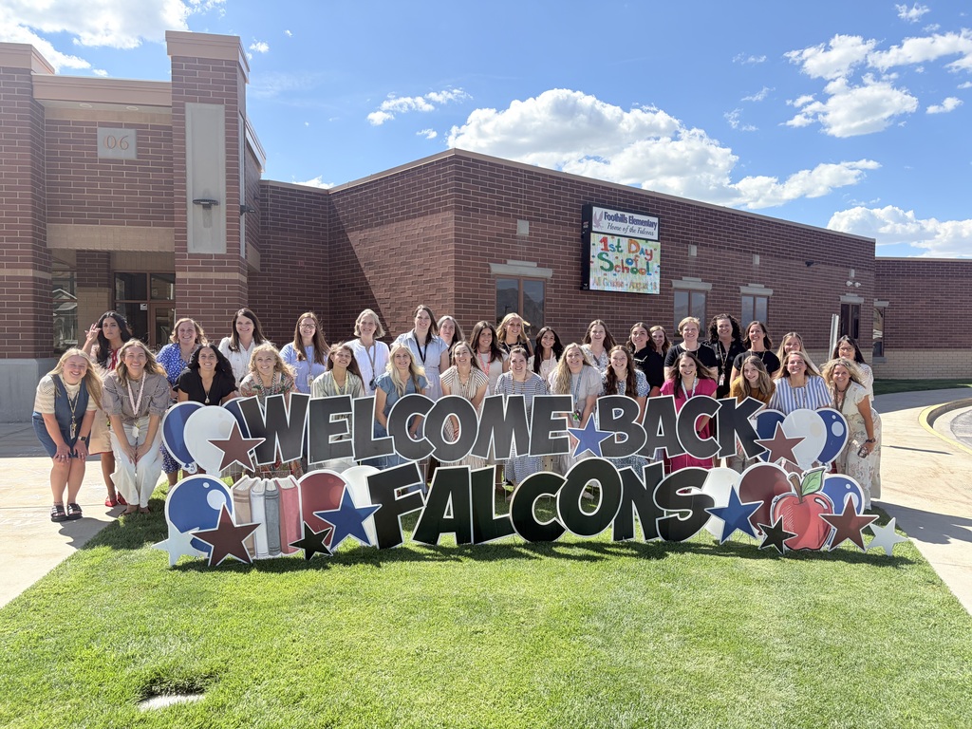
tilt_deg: -1.5
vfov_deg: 53.1
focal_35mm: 26
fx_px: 730
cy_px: 364
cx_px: 486
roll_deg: +0.5
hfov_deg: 67.3
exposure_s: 1/2538
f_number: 1.6
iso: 64
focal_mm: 5.96
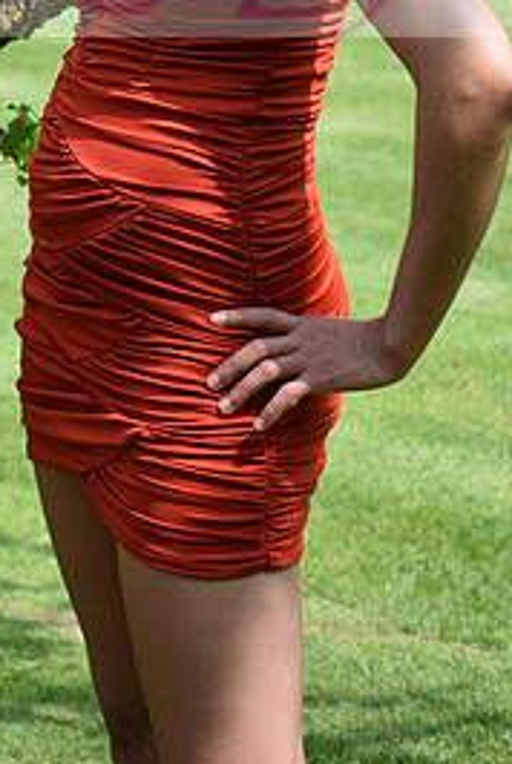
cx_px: 62
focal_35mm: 222
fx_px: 4723
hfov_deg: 6.2
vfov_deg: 9.2
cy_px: -40
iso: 100
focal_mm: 68
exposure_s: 1/400
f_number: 5.6
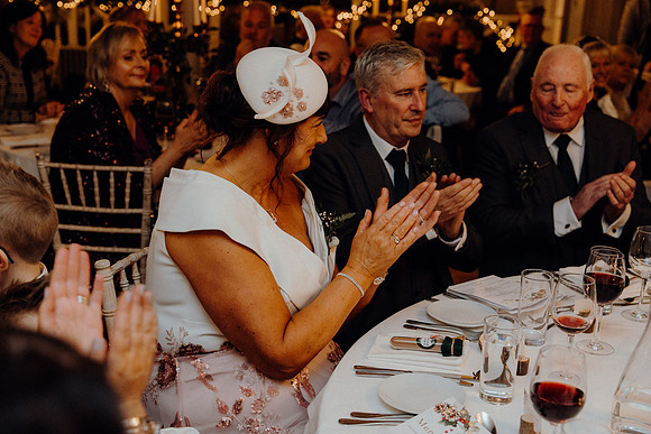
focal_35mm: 47
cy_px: 217
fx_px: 850
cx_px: 326
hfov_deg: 41.9
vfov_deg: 28.7
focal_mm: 47
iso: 2500
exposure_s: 1/160
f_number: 3.5
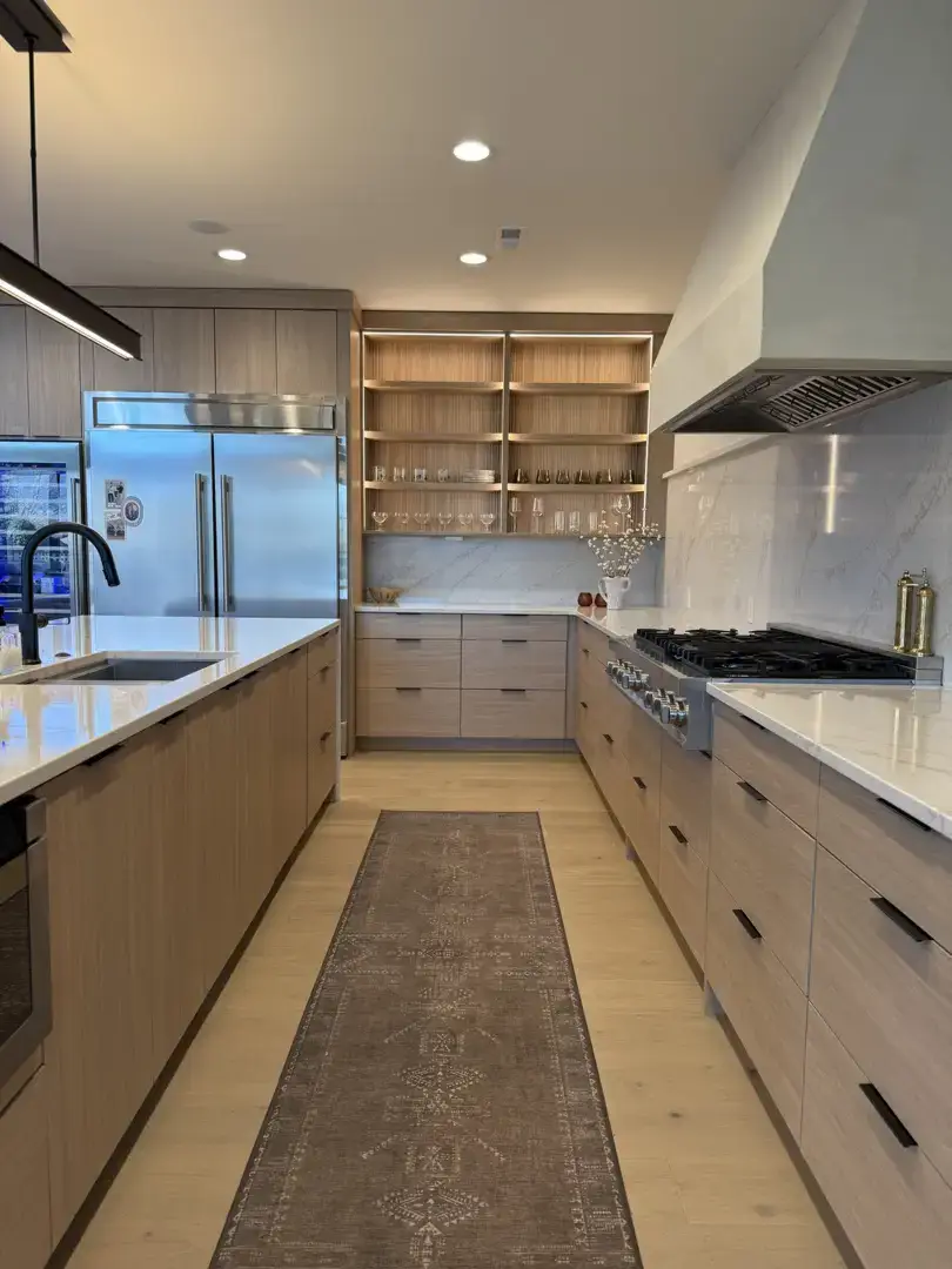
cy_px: 634
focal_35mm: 24
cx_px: 476
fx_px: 880
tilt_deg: -5.4
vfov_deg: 71.6
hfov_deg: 56.8
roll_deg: -1.2
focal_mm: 6.76
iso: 125
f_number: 1.78
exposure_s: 1/120
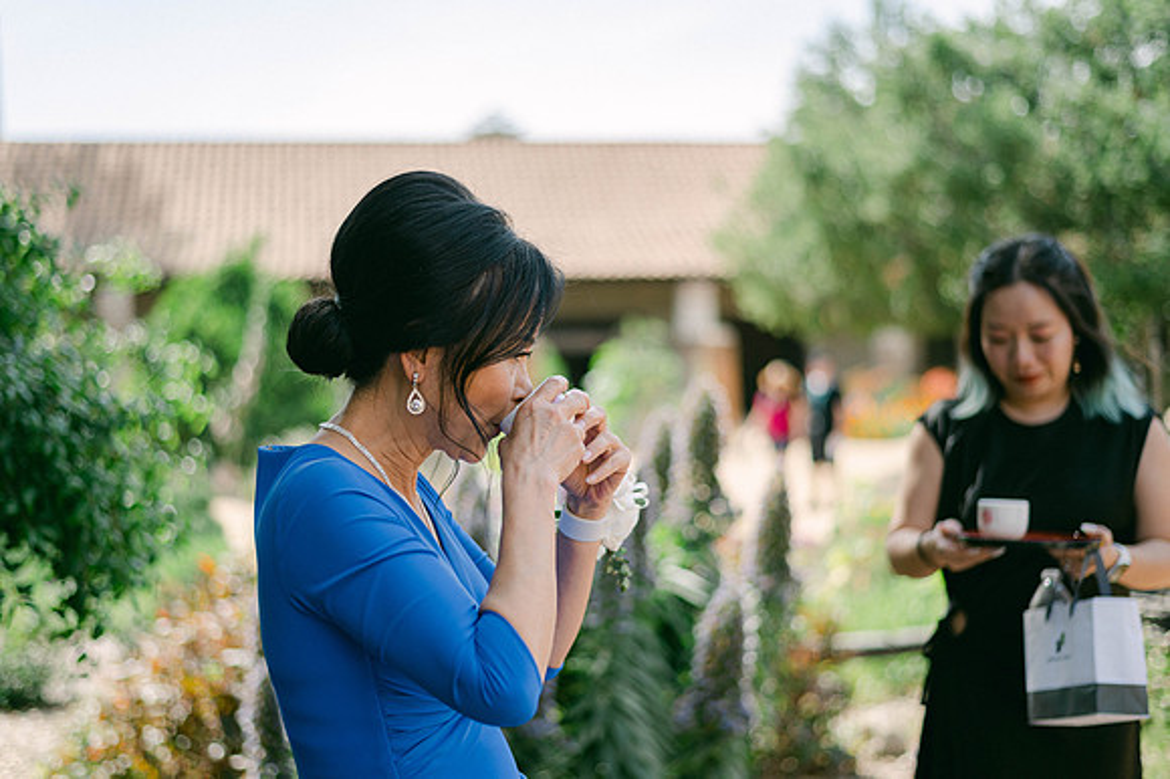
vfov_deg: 26.1
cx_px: 574
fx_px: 1681
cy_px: 389
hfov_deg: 38.4
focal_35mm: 52
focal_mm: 50
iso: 100
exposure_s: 1/2000
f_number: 2
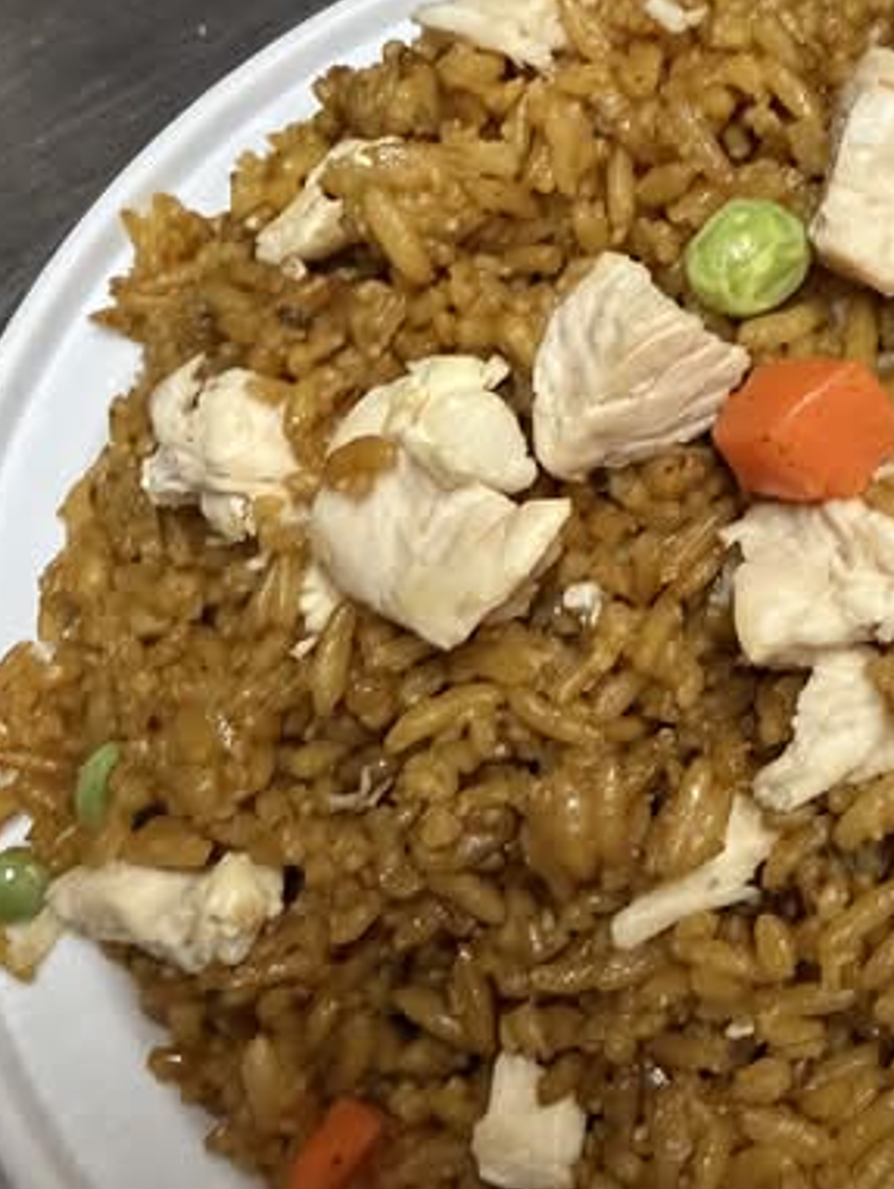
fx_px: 1582
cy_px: 537
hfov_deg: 30.3
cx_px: 788
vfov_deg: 41.2
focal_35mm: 46
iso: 640
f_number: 2.2
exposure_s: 1/60
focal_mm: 2.22
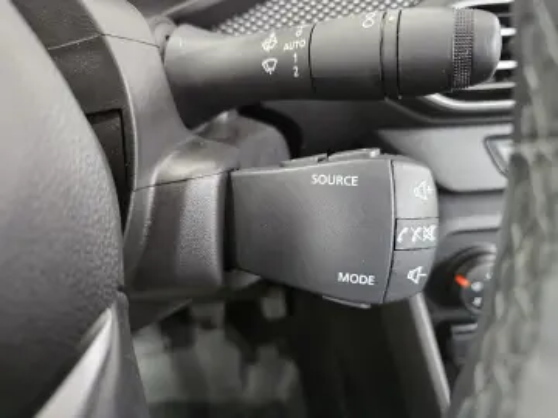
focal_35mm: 23
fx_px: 371
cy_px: 209
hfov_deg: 73.9
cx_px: 279
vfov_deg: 58.9
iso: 640
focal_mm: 6.3
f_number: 1.7
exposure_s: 1/50
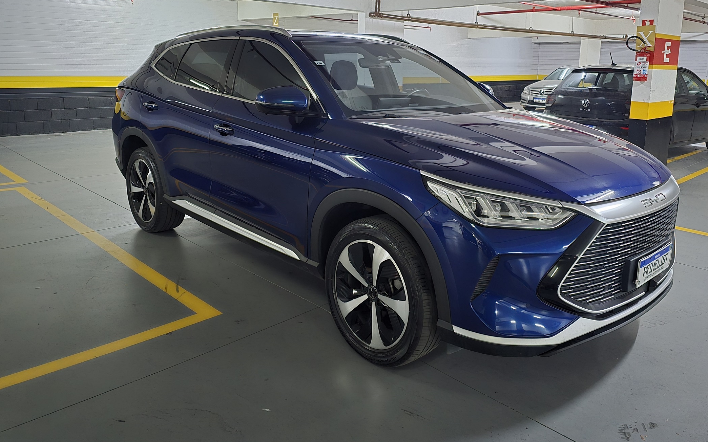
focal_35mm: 28
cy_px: 154
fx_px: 540
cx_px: 395
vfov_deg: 44.0
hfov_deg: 66.3
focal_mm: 6.3
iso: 2500
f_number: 1.7
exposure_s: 1/24
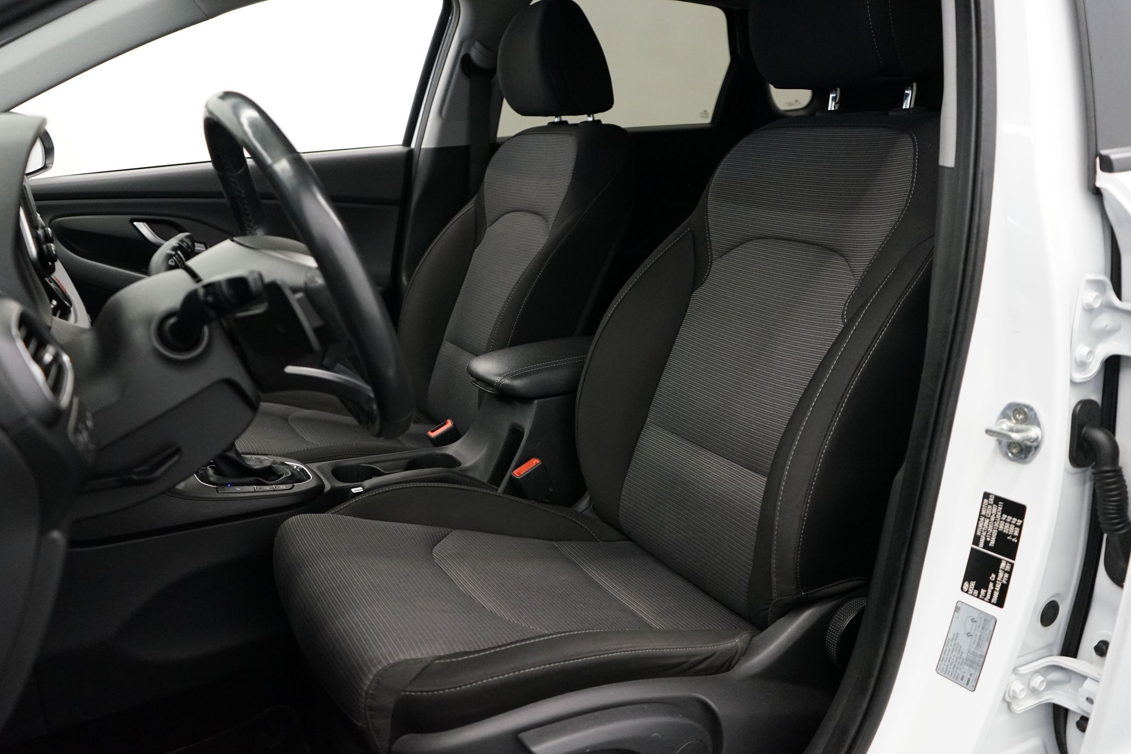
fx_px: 911
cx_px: 566
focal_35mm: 29
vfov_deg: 45.0
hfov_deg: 63.7
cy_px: 377
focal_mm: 29
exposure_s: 1/160
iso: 3200
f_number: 3.5
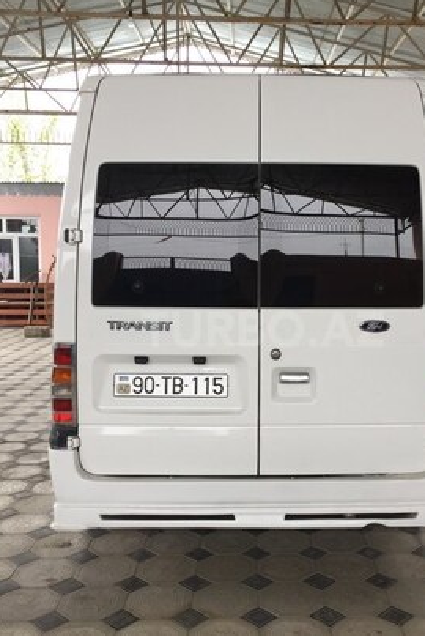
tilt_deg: -7.2
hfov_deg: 35.8
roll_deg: -0.6
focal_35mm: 37
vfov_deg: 51.8
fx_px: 654
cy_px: 329
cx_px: 263
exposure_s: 1/100
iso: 40
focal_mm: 4.15
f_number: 2.2
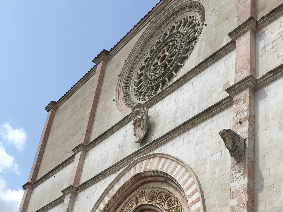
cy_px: 206
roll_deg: -11.3
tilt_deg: +28.2
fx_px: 392
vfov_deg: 28.6
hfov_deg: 39.6
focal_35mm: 48
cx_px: 121
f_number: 2.2
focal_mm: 4.15
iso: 32
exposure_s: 1/2326
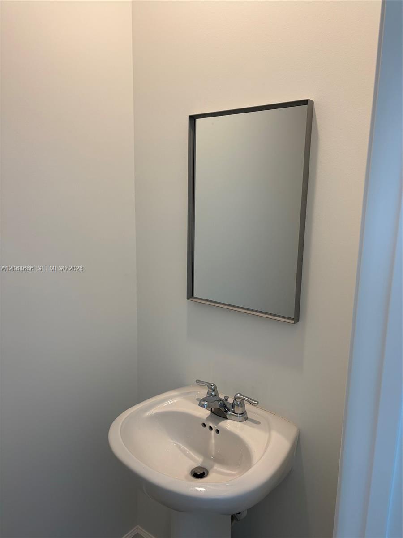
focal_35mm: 26
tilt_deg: -10.1
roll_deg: -0.9
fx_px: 404
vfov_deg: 67.3
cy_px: 269
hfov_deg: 53.1
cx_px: 202
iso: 64
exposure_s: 1/120
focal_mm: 5.96
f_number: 1.6
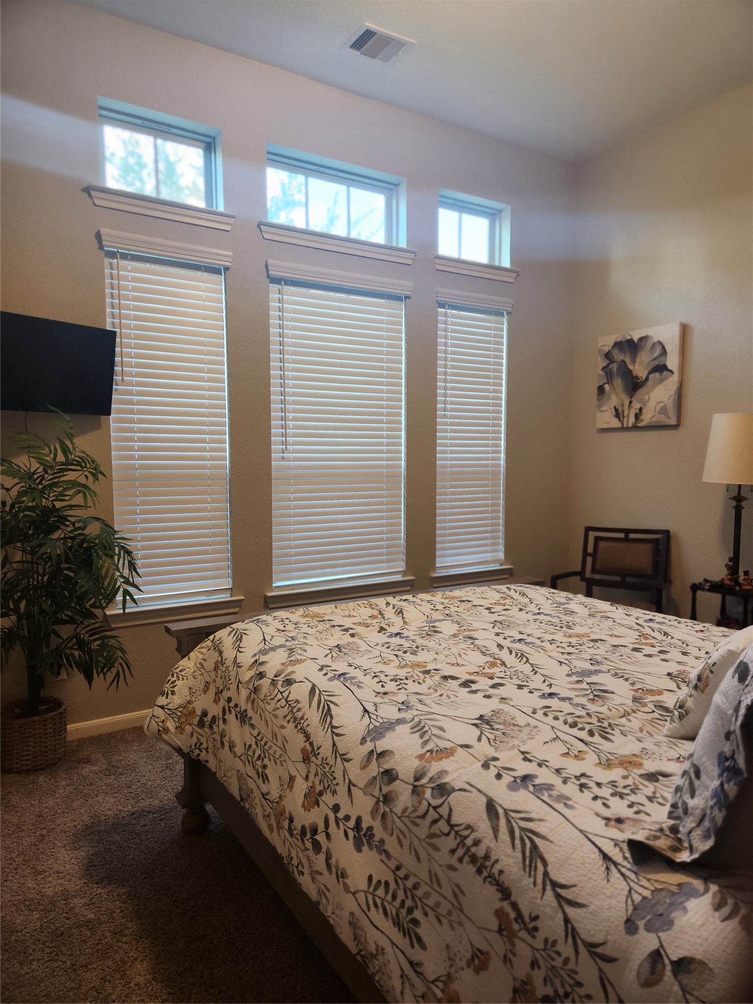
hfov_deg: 58.9
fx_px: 667
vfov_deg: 73.9
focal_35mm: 23
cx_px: 376
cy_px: 502
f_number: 1.8
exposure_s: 1/120
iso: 320
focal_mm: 5.4
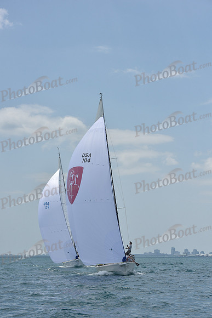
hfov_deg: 13.7
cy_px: 159
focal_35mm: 100
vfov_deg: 20.4
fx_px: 883
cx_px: 106
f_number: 10
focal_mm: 100
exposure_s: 1/1250
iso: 250
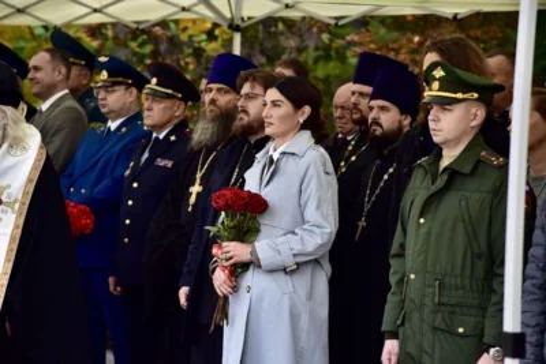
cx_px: 273
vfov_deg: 10.2
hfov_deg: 15.2
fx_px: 2048
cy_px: 182
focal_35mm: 135
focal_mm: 135
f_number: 5.6
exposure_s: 1/160
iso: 320
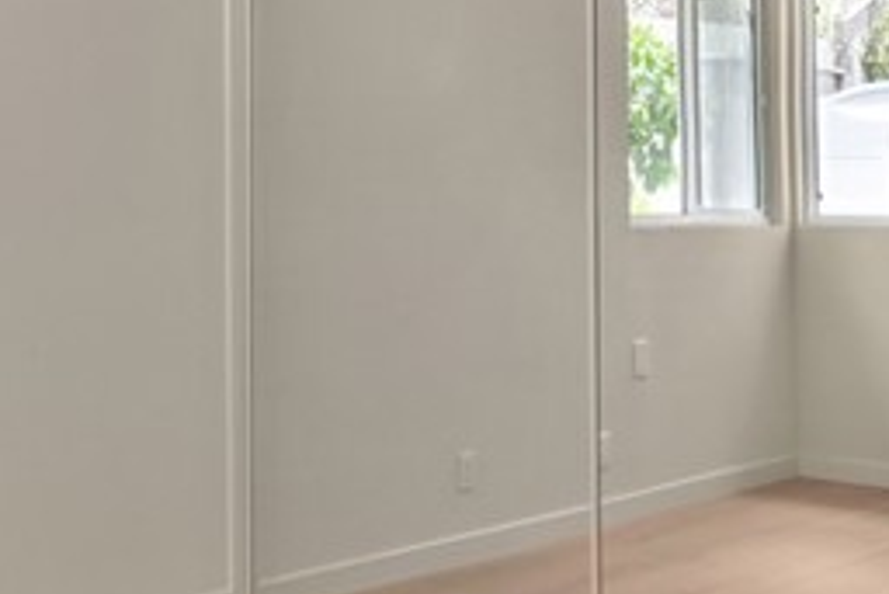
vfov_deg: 22.6
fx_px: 1482
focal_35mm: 60
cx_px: 354
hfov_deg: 33.3
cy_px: 224
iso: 100
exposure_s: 1/13
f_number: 8
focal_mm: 10
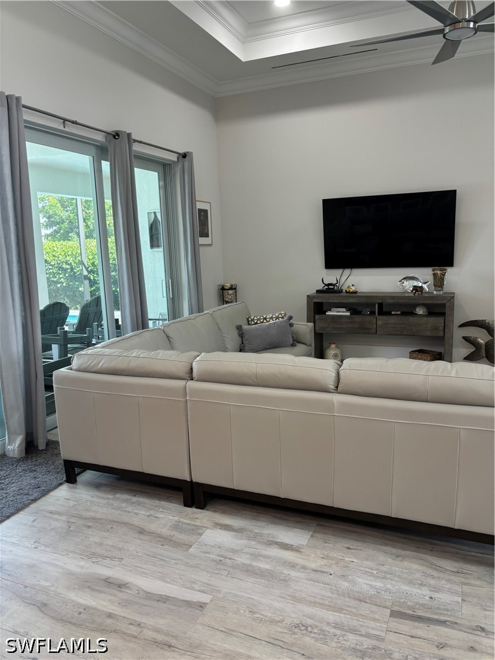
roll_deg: +2.0
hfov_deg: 53.1
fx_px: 496
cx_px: 248
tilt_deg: -8.6
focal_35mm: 26
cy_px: 330
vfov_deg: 67.3
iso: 100
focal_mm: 5.96
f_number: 1.6
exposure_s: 1/60
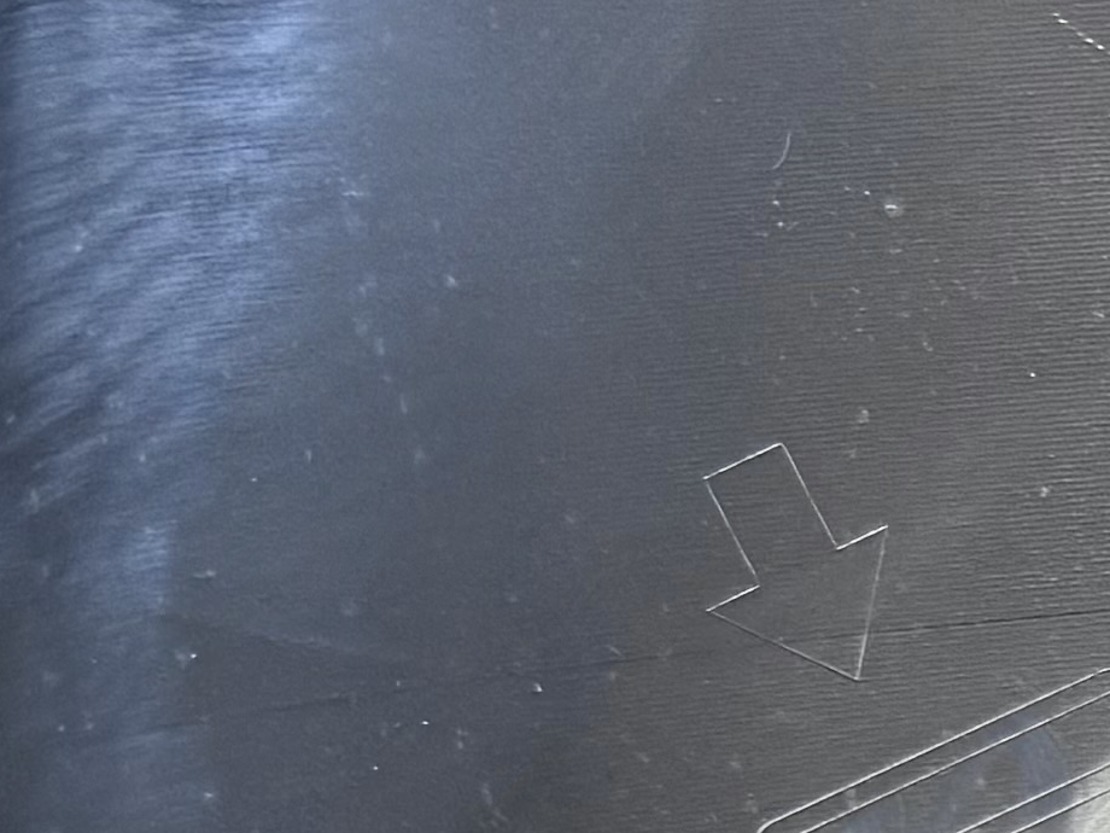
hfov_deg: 11.7
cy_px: 1610
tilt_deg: -23.6
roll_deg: +0.3
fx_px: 4778
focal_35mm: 149
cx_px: 2318
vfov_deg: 9.4
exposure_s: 1/50
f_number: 1.78
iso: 125
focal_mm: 6.76
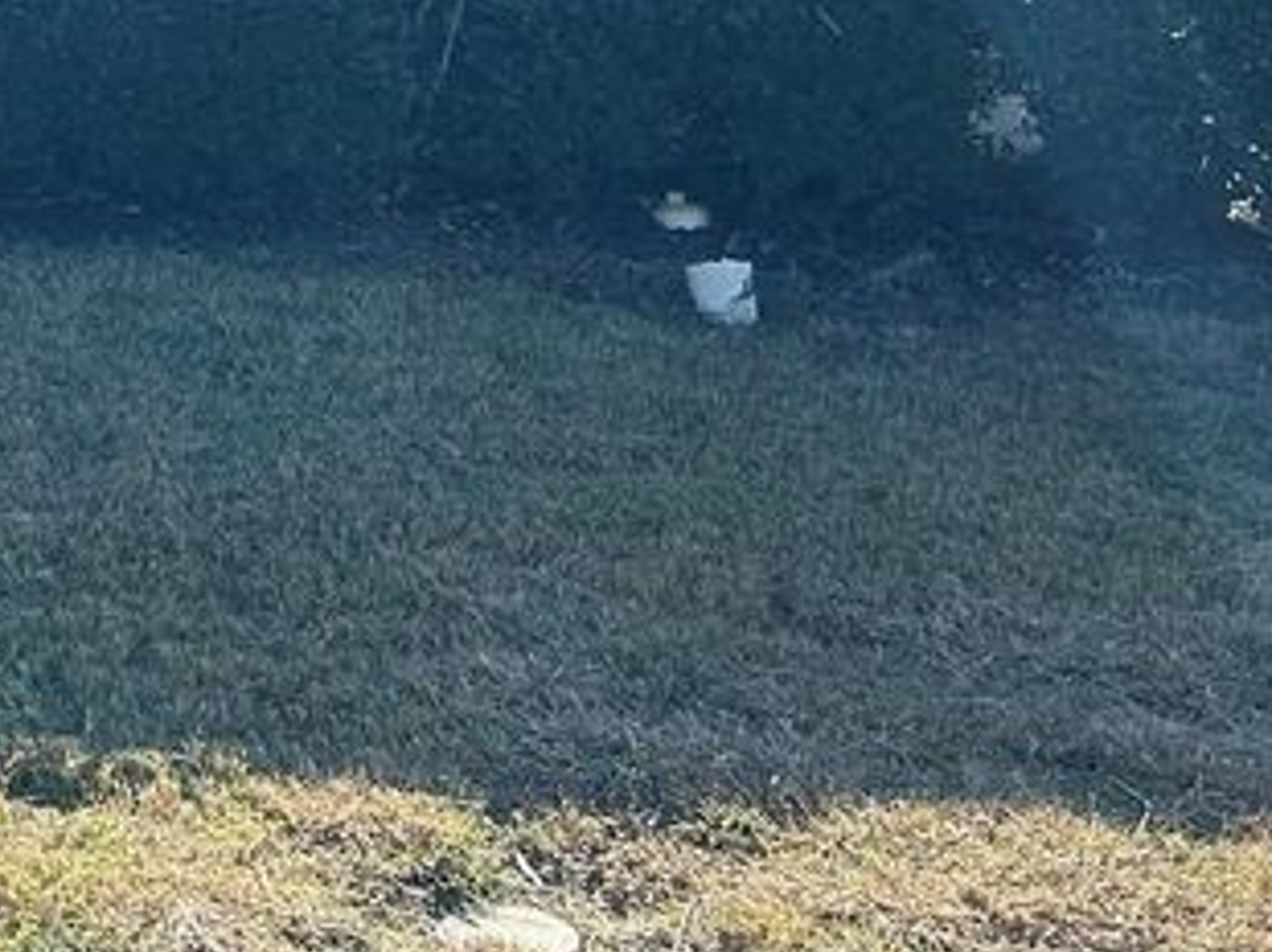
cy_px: -435
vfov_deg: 15.9
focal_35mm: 86
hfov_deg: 20.5
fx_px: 3158
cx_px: -451
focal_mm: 5.7
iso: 50
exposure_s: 1/2252
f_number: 1.5
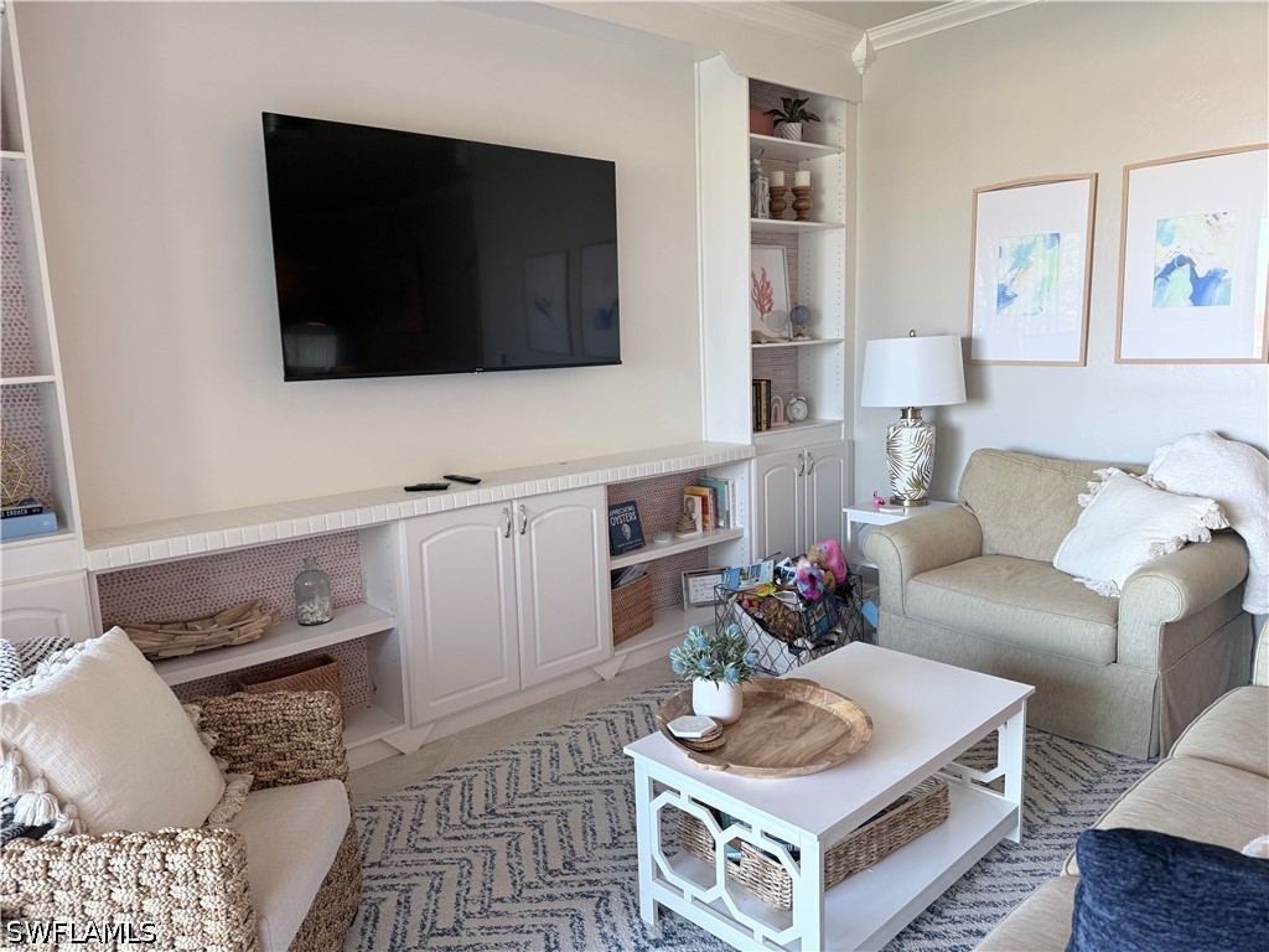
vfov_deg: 56.8
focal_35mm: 24
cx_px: 634
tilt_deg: -6.3
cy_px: 476
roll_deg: +1.7
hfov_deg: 71.6
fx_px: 880
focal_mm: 6.76
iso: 160
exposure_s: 1/60
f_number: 1.78
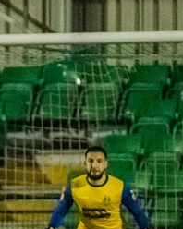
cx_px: -179
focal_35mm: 1412
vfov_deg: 1.4
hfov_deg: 1.1
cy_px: 194
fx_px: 9571
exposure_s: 1/800
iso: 6400
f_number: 3.2
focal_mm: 270
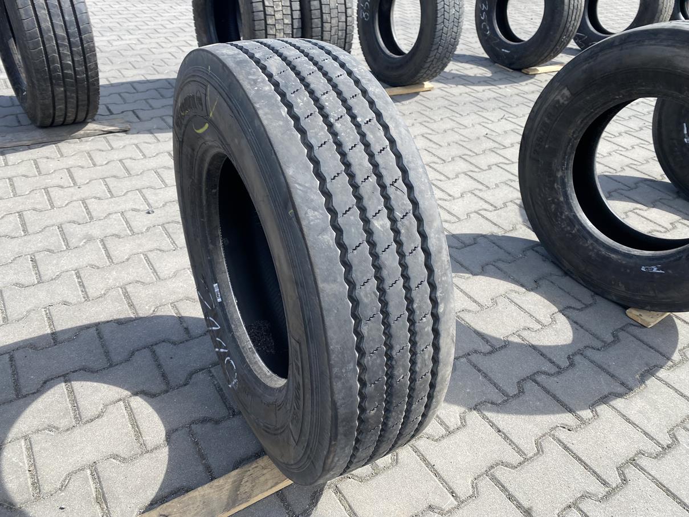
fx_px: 518
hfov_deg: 67.3
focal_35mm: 26
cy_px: 258
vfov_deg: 53.1
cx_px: 344
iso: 32
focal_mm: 4.25
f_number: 1.8
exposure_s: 1/949
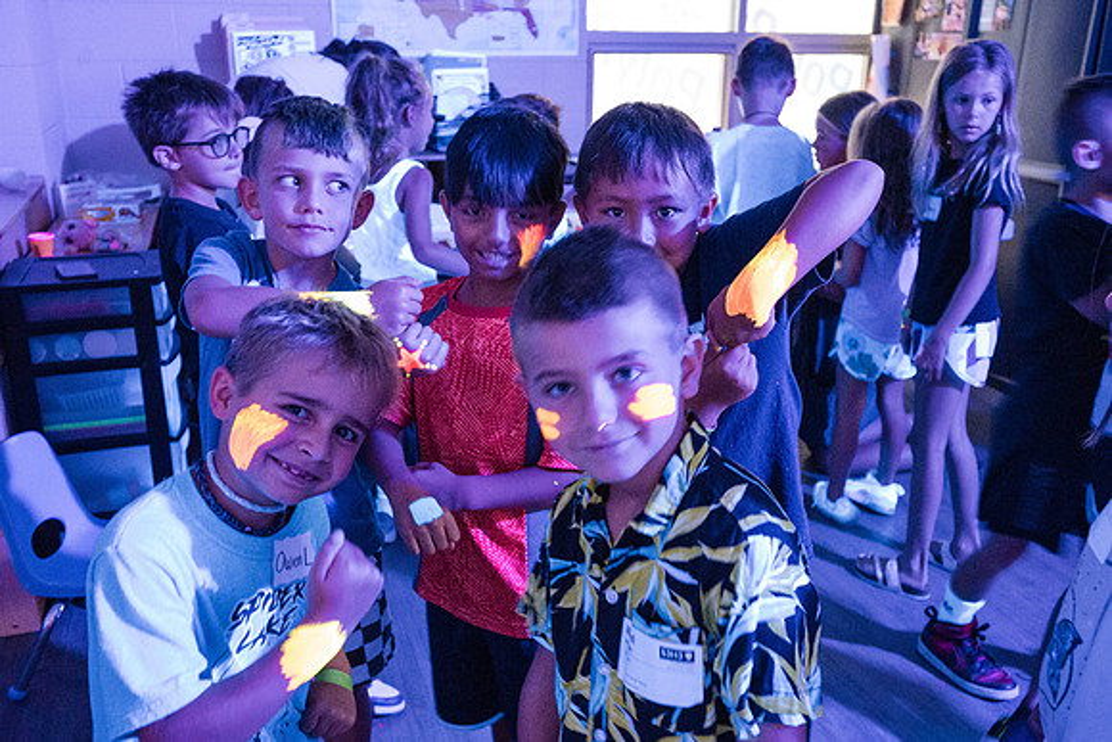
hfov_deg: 59.9
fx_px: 964
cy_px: 369
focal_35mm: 31
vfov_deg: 42.1
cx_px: 555
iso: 25600
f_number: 4
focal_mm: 30
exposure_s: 1/13
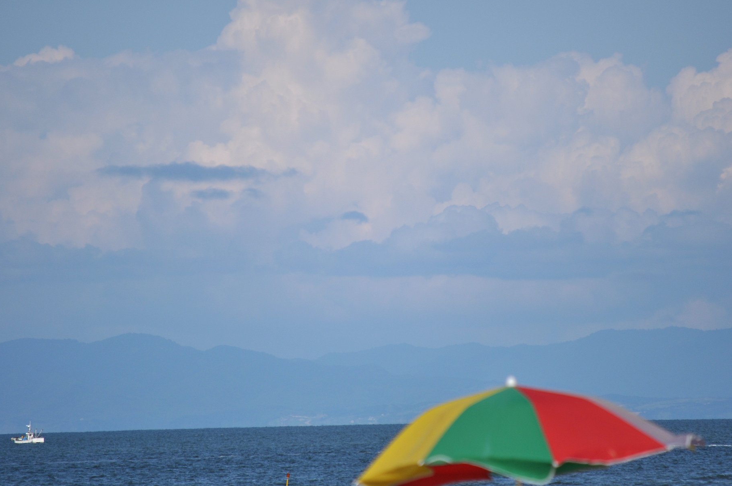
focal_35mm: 339
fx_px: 6885
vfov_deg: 4.0
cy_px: 227
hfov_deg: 6.1
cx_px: 387
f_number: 5.6
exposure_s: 1/2000
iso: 200
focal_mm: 200
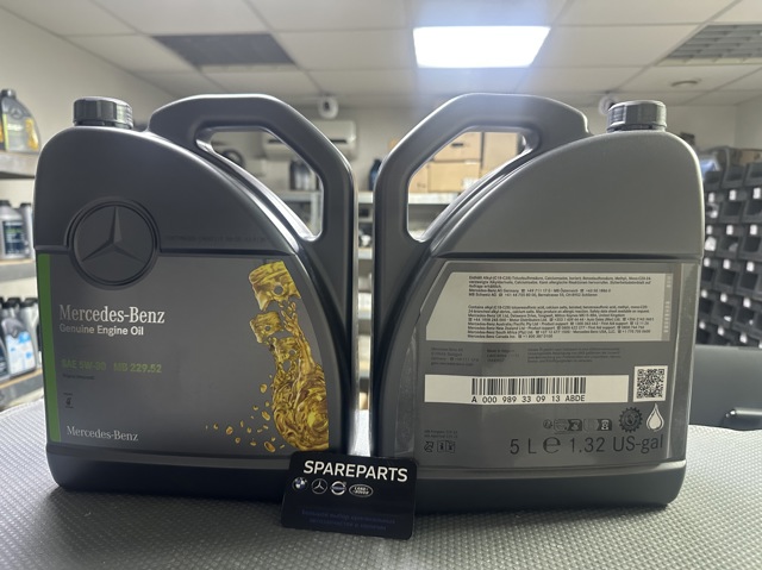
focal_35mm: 24
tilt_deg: -6.5
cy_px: 285
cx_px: 381
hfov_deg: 71.6
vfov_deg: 56.8
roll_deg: -0.8
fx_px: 528
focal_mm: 6.86
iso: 500
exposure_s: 1/60
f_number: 1.78
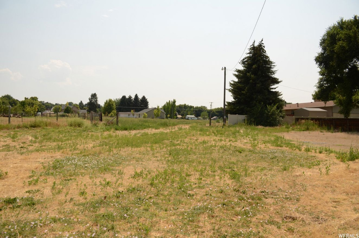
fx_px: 269
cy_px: 119
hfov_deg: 67.5
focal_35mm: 27
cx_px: 180
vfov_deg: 47.7
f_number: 5.6
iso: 100
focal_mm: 18
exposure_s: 1/640
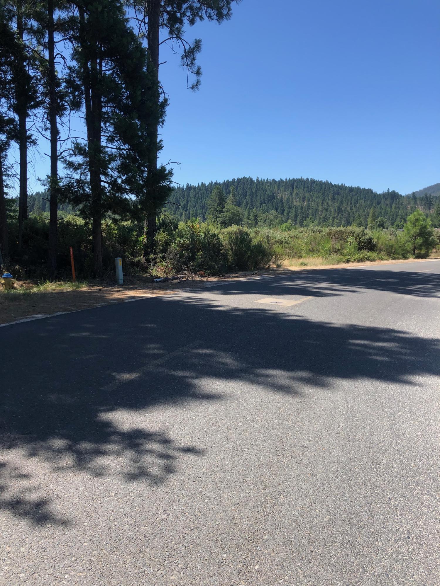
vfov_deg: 63.4
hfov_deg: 49.7
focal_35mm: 28
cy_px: 293
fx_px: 475
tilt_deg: -6.8
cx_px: 220
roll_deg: -0.1
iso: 20
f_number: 1.8
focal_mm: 3.99
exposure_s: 1/1043
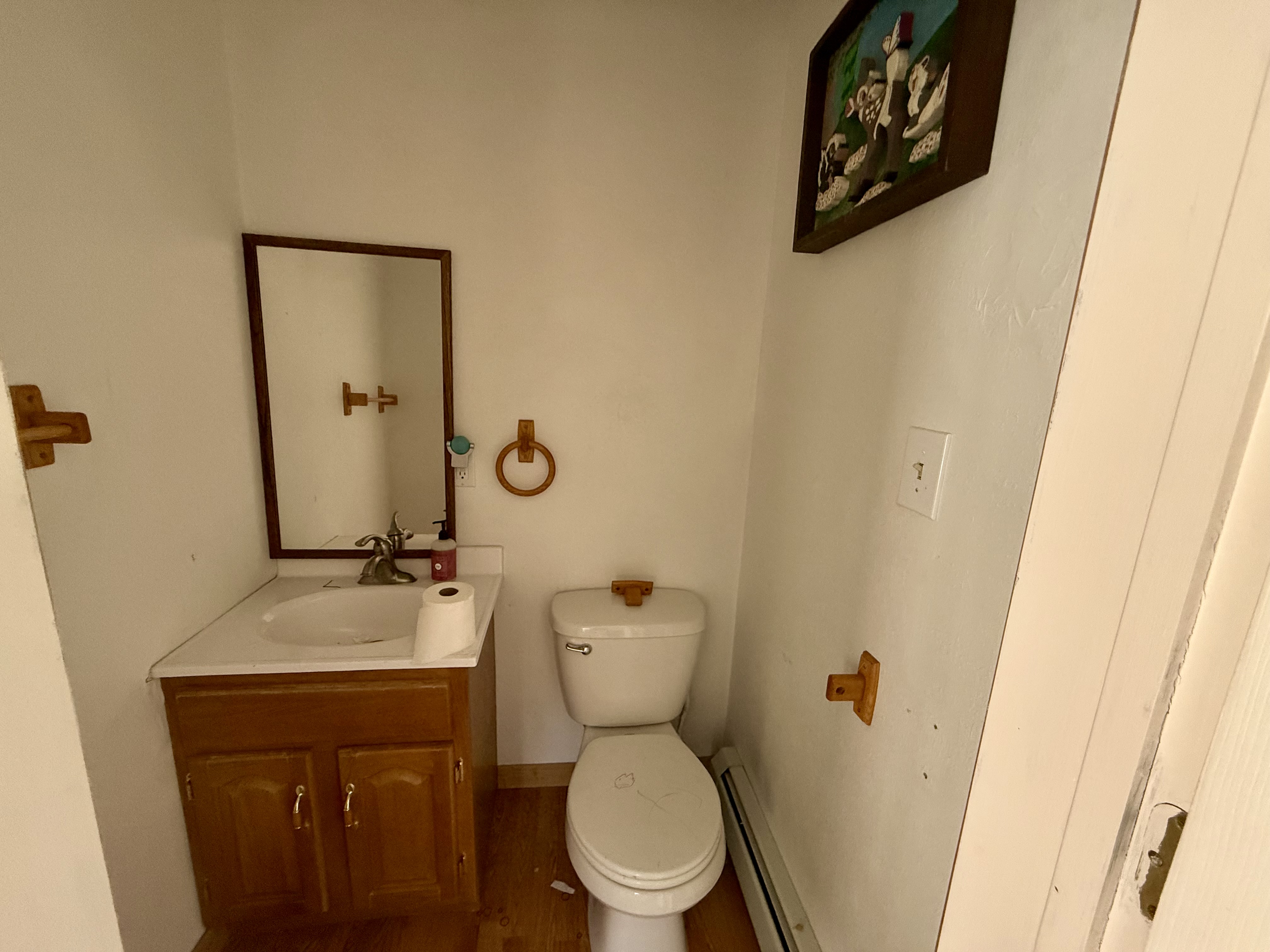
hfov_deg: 102.1
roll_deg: -2.2
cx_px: 635
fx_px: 514
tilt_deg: -11.6
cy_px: 476
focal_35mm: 14
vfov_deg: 85.7
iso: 400
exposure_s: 1/143
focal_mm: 2.22
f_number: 2.2
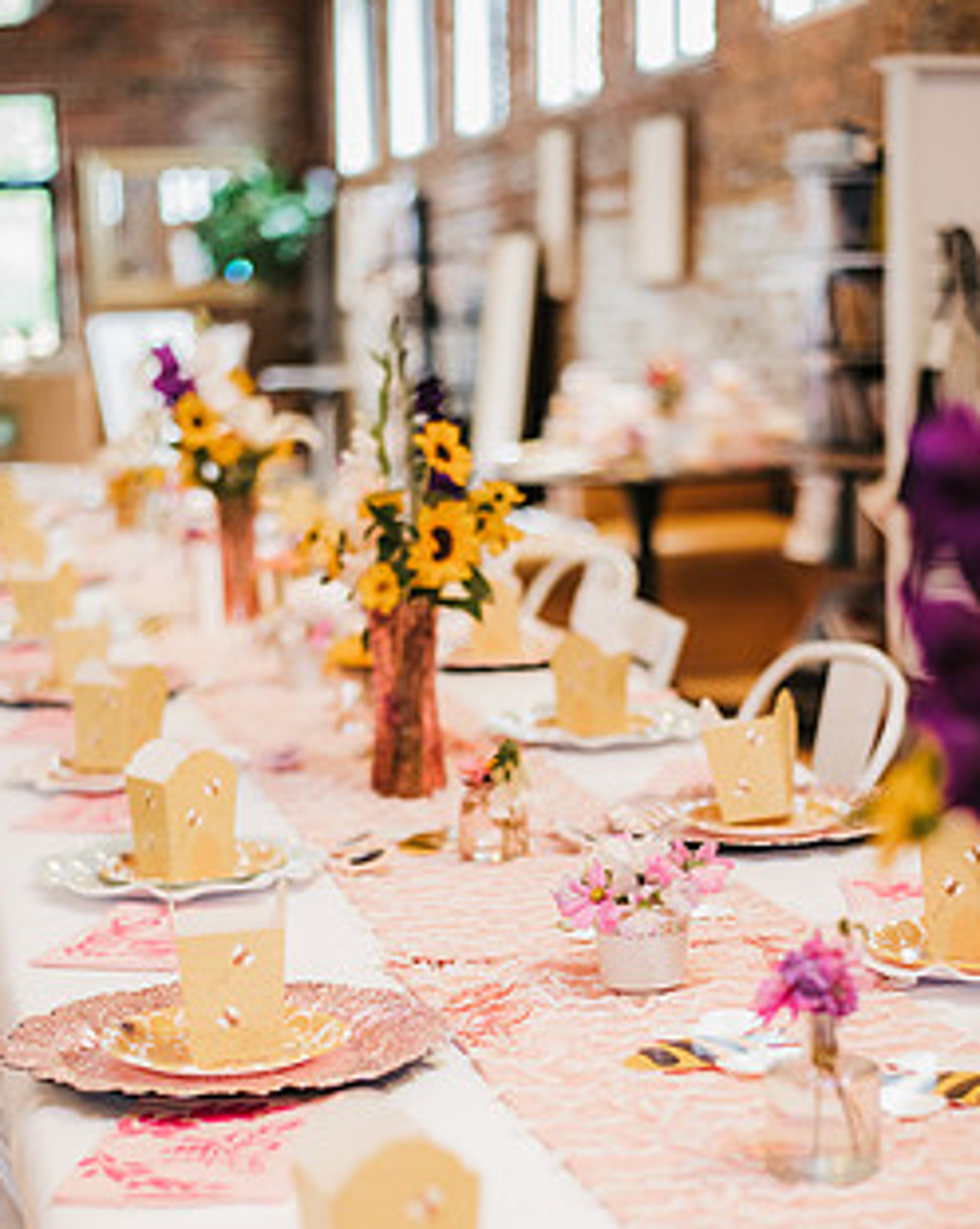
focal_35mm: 68
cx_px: 573
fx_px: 2470
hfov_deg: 22.4
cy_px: 838
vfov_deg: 27.7
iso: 2000
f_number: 2
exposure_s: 1/200
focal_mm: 50
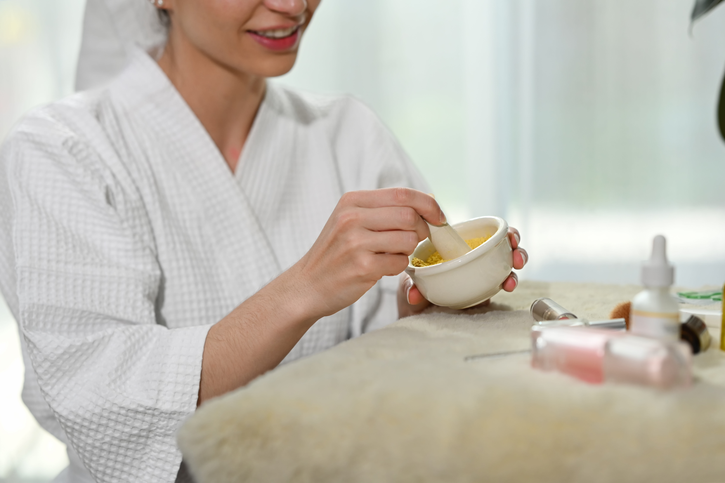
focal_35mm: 85
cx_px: 362
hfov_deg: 23.9
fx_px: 1712
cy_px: 242
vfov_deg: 16.1
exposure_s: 1/500
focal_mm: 85
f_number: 2.8
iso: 500
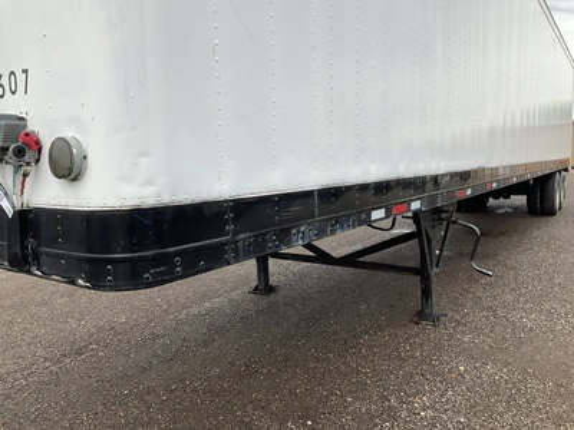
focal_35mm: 29
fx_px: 481
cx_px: 287
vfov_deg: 48.2
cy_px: 215
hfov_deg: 61.7
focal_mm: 3
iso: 25
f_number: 1.8
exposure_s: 1/759
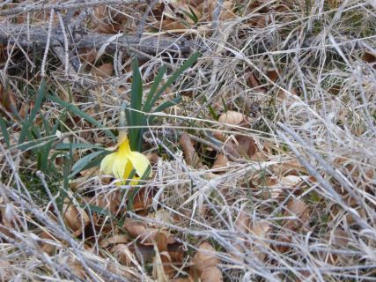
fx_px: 2791
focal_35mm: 257
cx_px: 188
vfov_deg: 5.8
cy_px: 141
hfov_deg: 7.7
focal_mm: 41.4
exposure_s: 1/160
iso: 400
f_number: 5.6
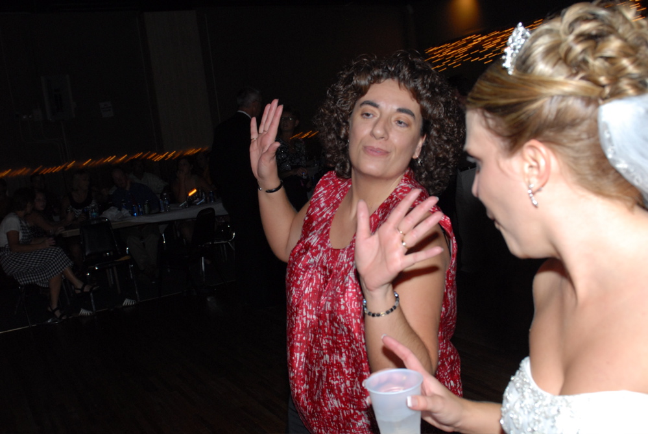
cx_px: 324
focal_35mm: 36
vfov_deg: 37.0
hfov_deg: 53.1
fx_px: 649
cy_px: 217
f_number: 5.6
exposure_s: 1/60
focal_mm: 24
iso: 400
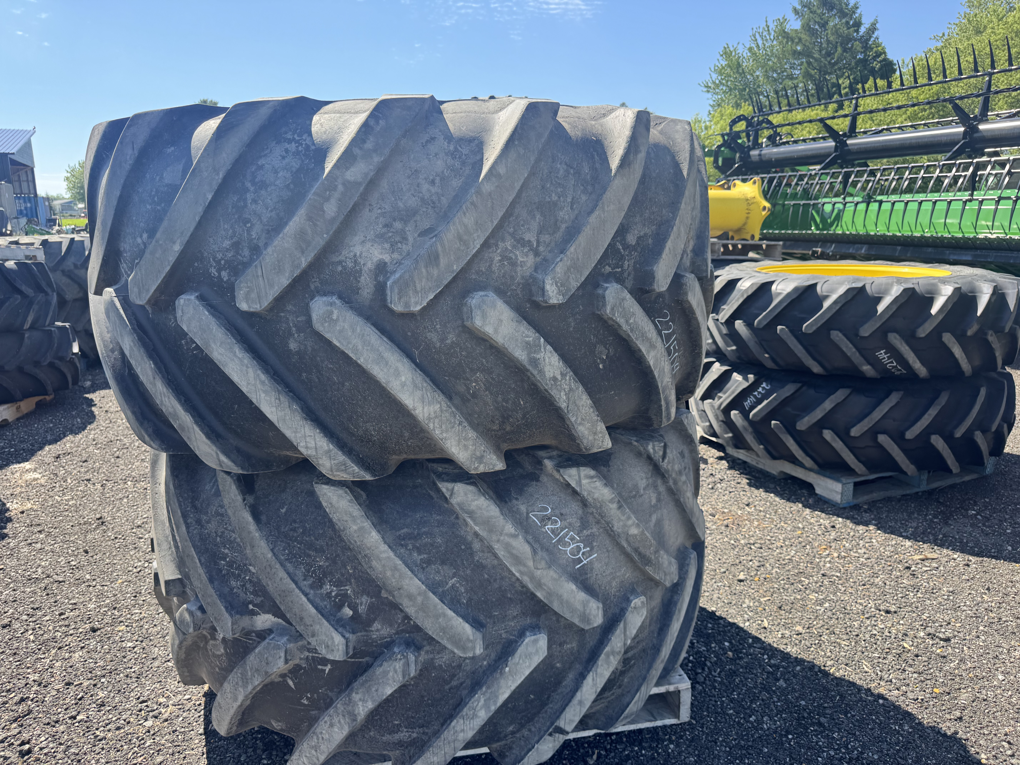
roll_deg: +3.5
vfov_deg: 56.8
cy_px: 382
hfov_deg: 71.6
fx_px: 707
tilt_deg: -13.1
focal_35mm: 24
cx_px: 510
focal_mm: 6.76
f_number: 1.78
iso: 80
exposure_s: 1/802
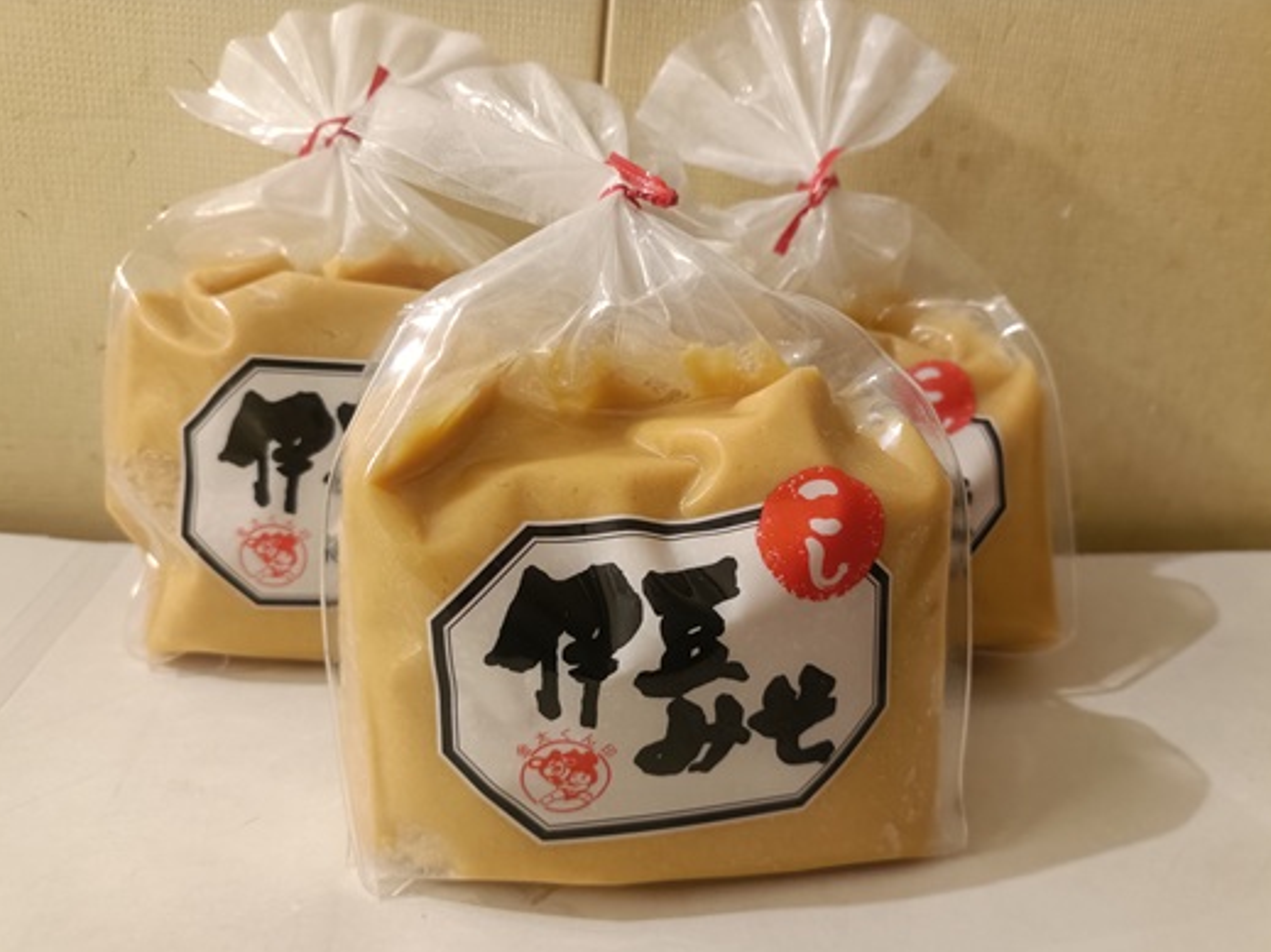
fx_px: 954
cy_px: 491
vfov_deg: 53.0
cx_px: 632
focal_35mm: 26
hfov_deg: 67.3
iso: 1250
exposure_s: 1/25
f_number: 1.7
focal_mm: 4.7
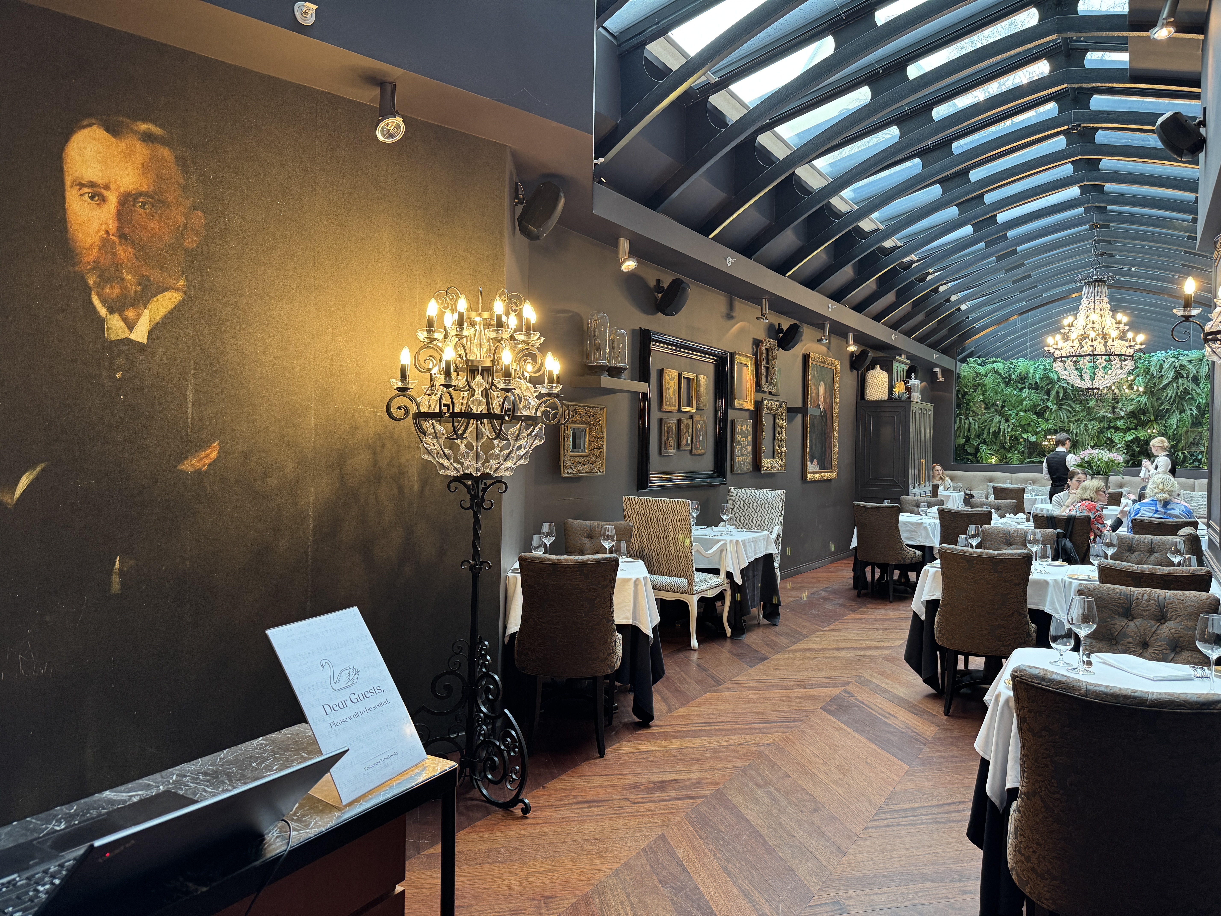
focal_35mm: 24
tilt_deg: -1.1
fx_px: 847
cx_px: 610
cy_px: 458
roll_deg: -0.7
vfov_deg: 56.8
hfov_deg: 71.6
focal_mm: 6.76
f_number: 1.78
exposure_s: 1/50
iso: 250
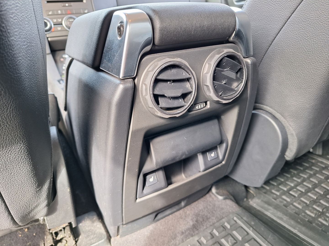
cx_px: 164
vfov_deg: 58.9
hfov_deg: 73.9
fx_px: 219
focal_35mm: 23
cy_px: 123
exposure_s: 1/50
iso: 80
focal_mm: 5.54
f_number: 1.8
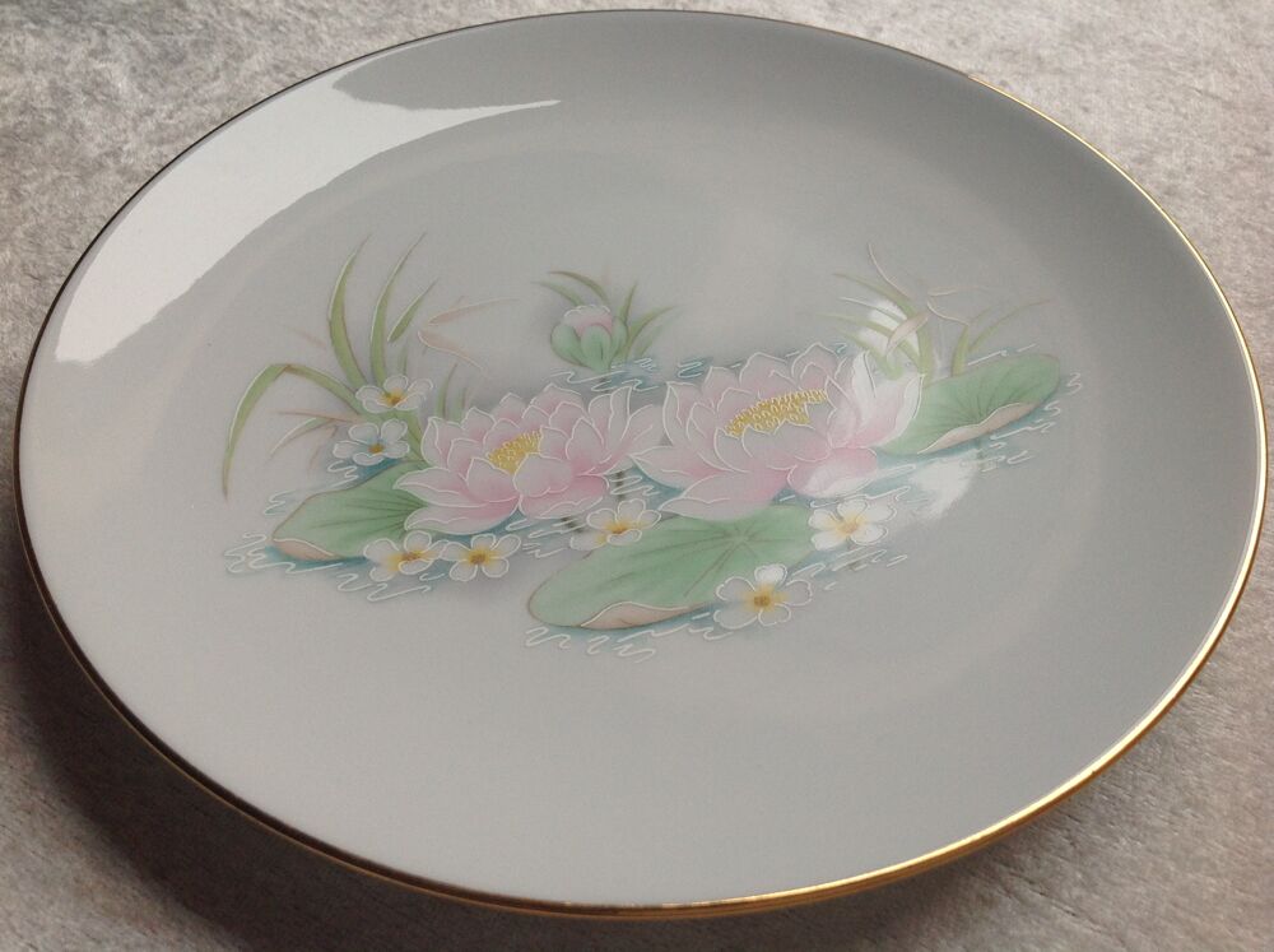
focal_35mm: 35
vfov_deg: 40.6
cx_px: 637
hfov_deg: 52.7
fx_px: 1286
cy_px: 476
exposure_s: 1/120
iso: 80
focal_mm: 4.28
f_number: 2.4
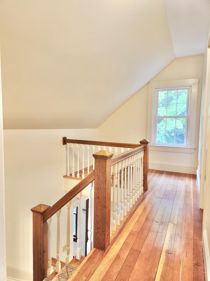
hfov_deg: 58.9
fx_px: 186
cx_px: 105
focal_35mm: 23
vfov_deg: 73.9
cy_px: 140
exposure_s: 1/120
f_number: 1.8
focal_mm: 5.4
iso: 500
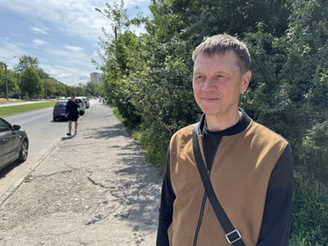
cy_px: 120
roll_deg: +0.6
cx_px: 164
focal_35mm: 25
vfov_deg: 54.9
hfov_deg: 69.4
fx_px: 237
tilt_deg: -5.6
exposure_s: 1/1869
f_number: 1.78
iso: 80
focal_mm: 6.76
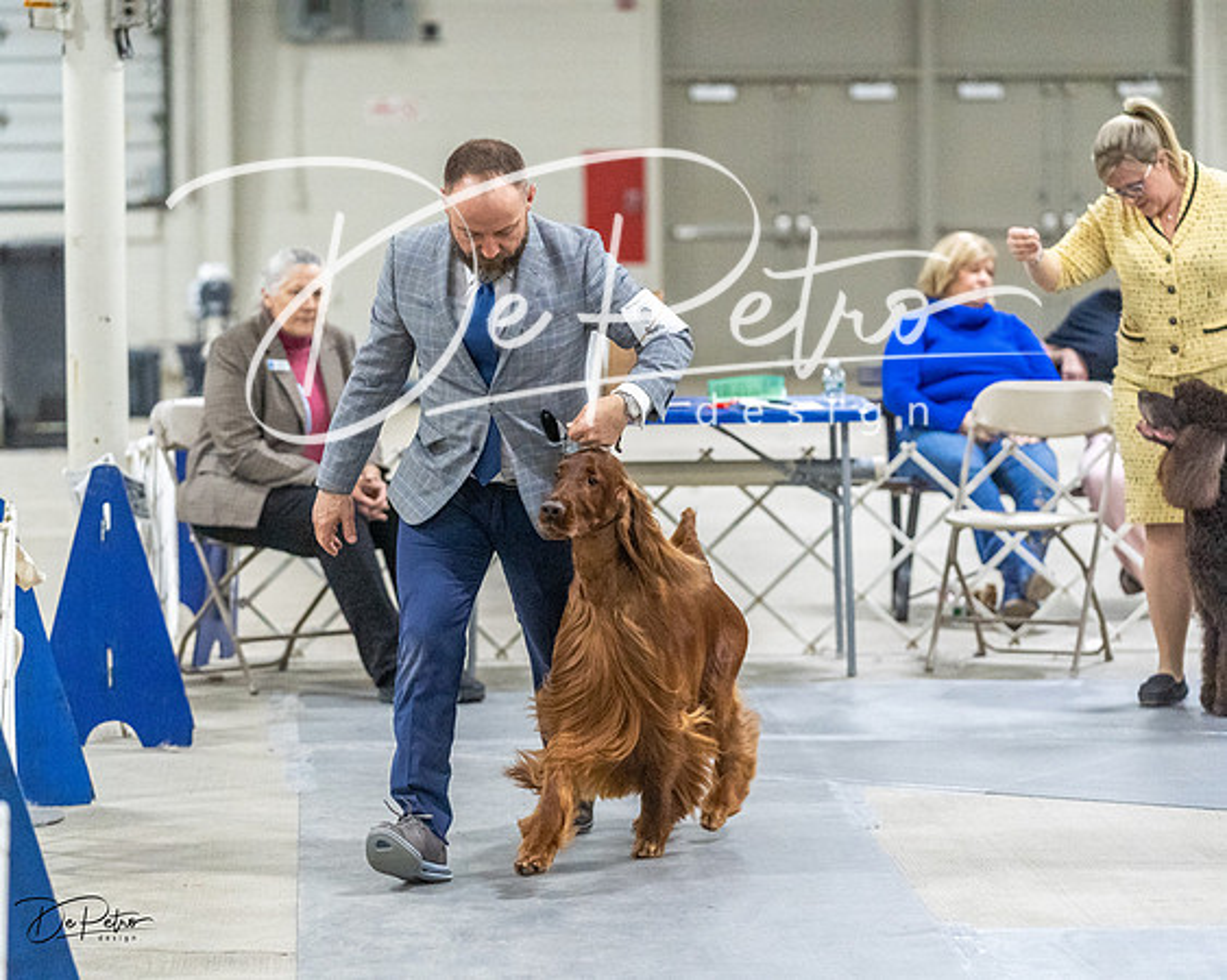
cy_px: 490
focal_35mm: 137
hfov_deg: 14.0
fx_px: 4988
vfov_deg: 11.2
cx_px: 614
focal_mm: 122
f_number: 3.2
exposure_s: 1/320
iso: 6400
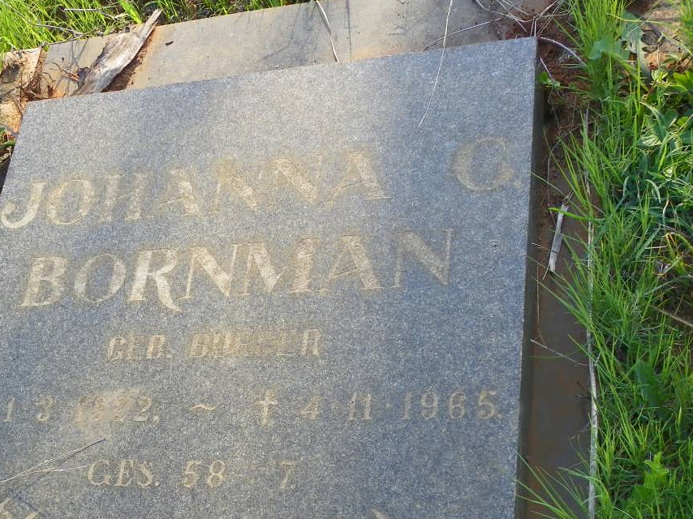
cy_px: 358
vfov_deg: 27.8
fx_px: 1041
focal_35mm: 52
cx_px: 262
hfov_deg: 36.6
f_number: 3.5
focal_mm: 6.6
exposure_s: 1/125
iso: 64
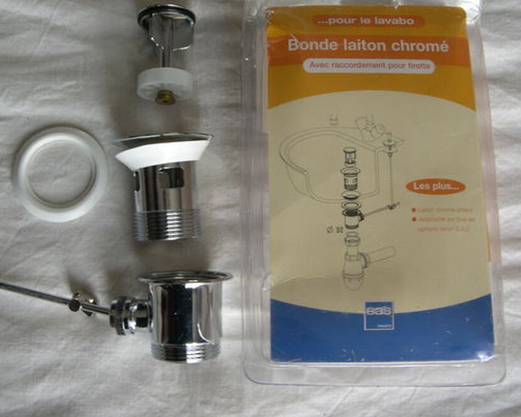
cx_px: 228
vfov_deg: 33.4
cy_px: 182
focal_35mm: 45
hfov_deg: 41.1
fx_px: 694
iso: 100
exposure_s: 1/32.1
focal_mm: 8
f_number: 2.8
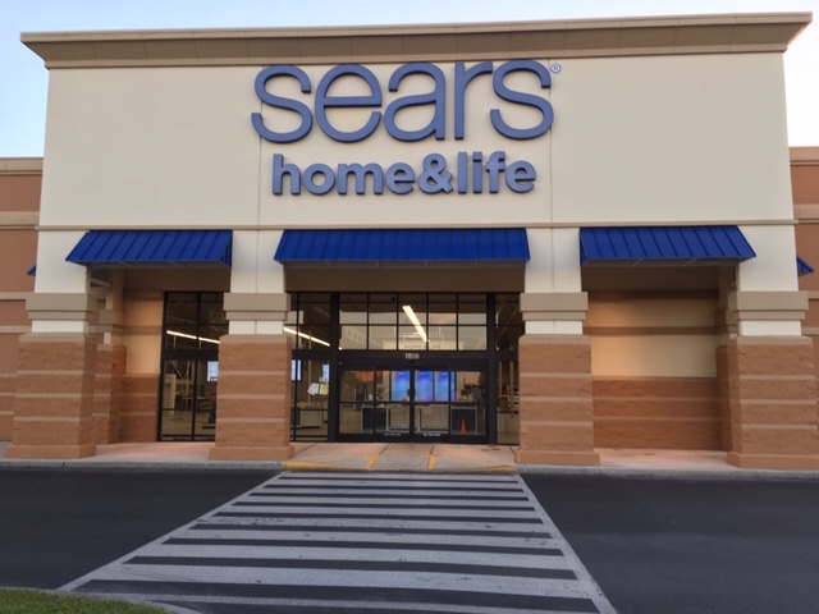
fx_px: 686
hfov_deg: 61.7
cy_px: 307
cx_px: 410
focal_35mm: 29
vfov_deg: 48.2
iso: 25
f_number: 2.2
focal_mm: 4.15
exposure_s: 1/40
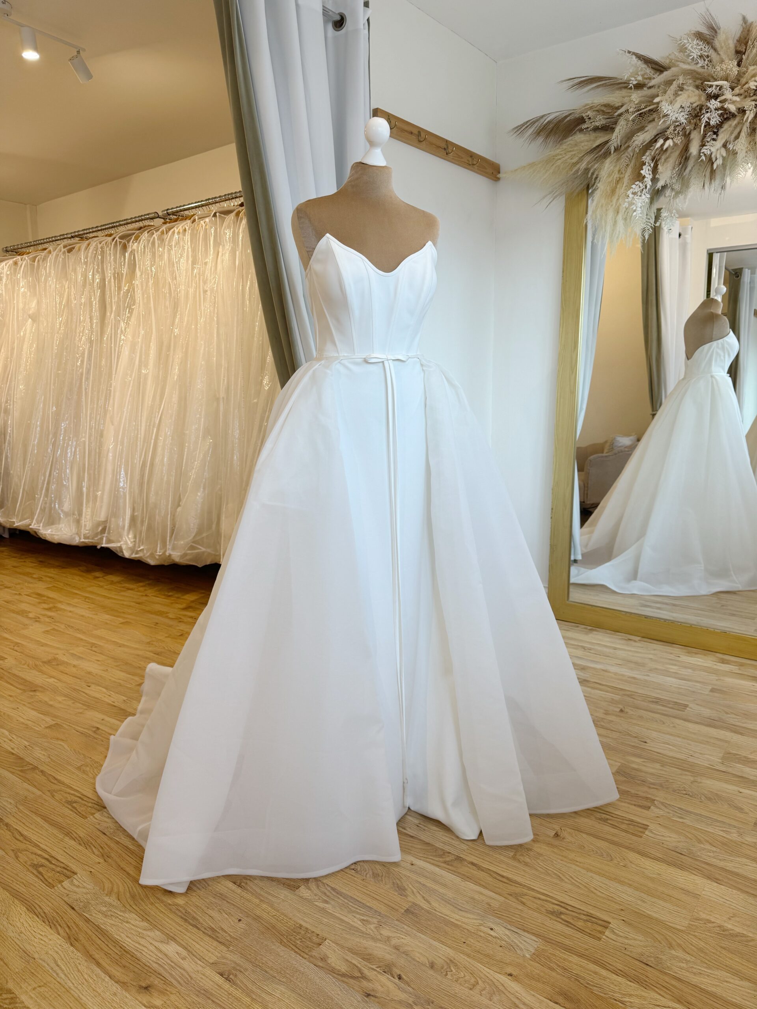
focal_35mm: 24
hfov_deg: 56.8
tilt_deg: -10.3
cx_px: 378
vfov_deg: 71.6
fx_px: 700
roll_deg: +1.0
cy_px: 504
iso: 64
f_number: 1.78
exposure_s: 1/100
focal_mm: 6.76
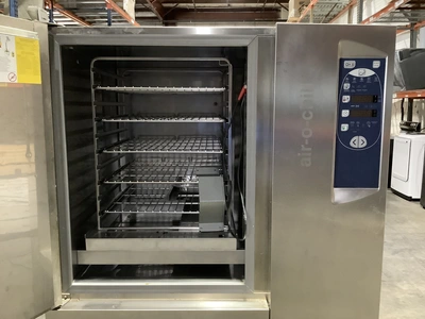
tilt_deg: -8.3
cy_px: 160
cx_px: 212
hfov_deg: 58.4
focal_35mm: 31
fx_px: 381
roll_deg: -0.3
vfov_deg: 45.4
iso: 400
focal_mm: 3.3
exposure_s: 1/30
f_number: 2.4
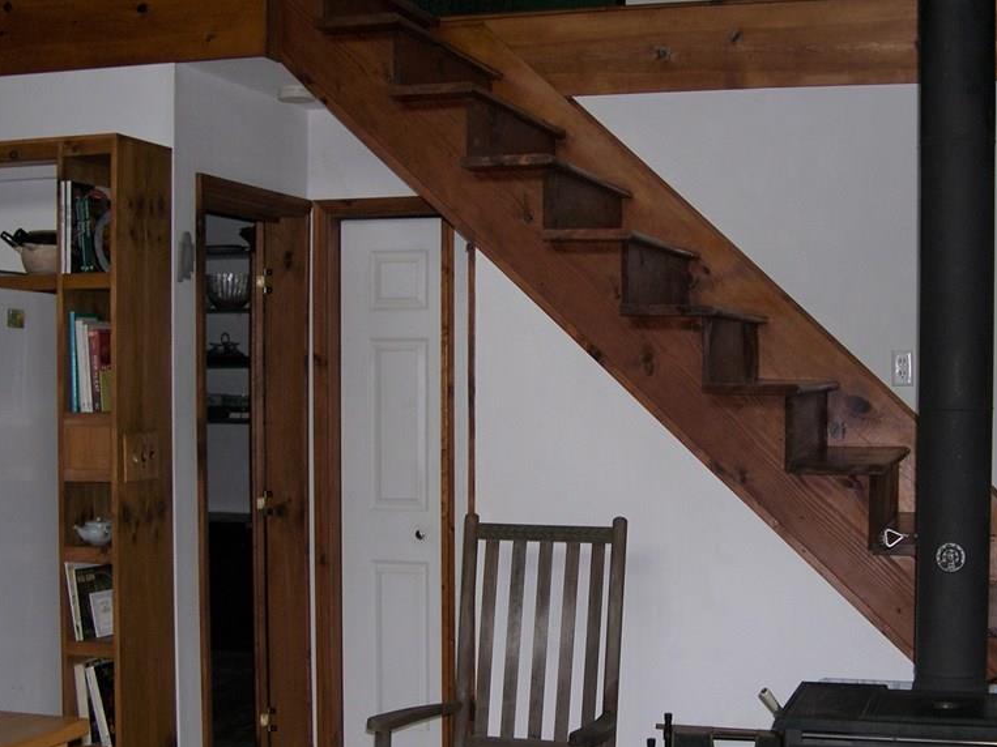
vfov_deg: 28.5
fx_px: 1469
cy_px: 439
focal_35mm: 51
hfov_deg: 37.4
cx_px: 576
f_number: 2.8
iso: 100
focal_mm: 8
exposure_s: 1/60
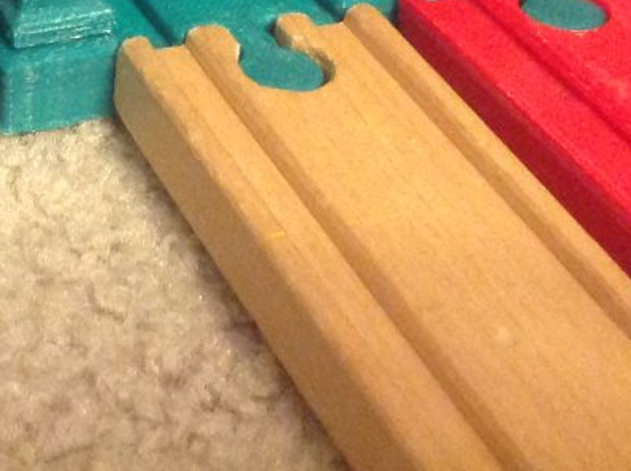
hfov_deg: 17.0
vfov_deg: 12.3
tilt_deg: -24.6
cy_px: -252
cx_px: 22
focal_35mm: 114
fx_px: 2074
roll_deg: -1.3
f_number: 2.4
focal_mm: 4.28
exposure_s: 1/15
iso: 500
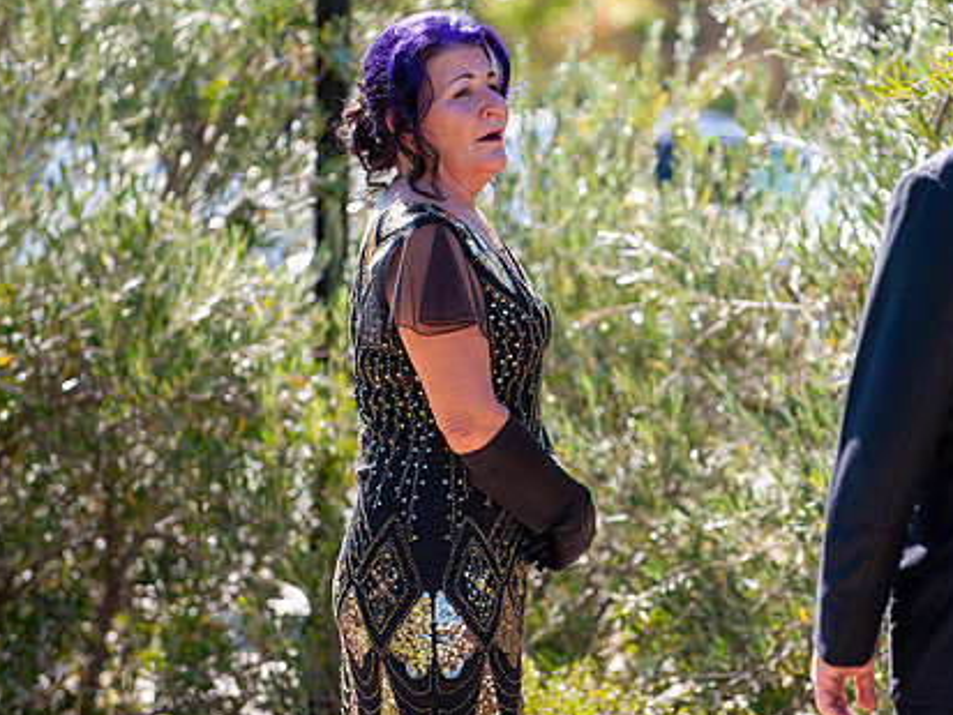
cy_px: 286
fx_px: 6692
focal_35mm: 243
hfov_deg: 8.1
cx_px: 658
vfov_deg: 6.1
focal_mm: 180
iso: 500
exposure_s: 1/1250
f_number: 4
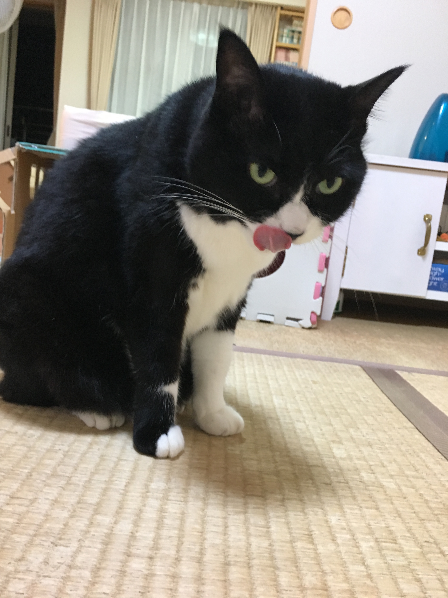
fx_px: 500
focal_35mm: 29
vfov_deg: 61.7
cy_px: 299
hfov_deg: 48.2
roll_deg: -7.8
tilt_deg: -9.4
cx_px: 224
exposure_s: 1/24
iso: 200
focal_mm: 4.15
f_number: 2.2
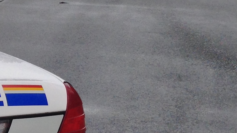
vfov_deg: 8.1
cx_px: -90
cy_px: 33
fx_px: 936
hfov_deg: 13.8
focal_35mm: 149
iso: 50
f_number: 2.4
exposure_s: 1/366
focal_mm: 4.12
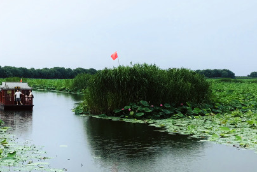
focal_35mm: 72
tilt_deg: +0.2
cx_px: 53
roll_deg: -1.2
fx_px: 514
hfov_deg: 27.5
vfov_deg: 18.9
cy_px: 75
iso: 20
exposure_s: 1/602
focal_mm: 3.99
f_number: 1.8
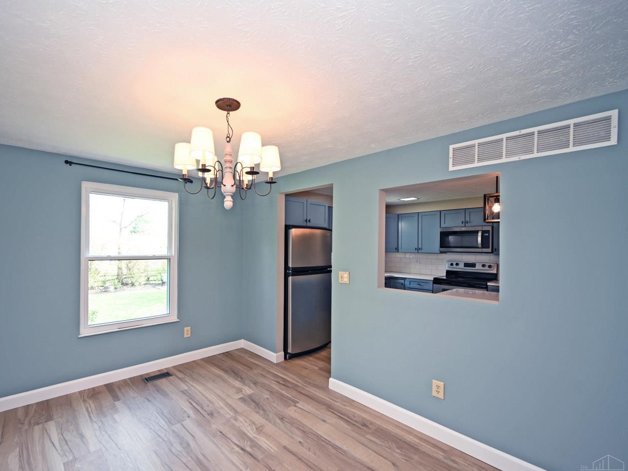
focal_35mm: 16
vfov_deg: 78.0
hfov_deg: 93.9
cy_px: 245
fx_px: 290
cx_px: 271
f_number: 4
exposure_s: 1/60
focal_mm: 14
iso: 280
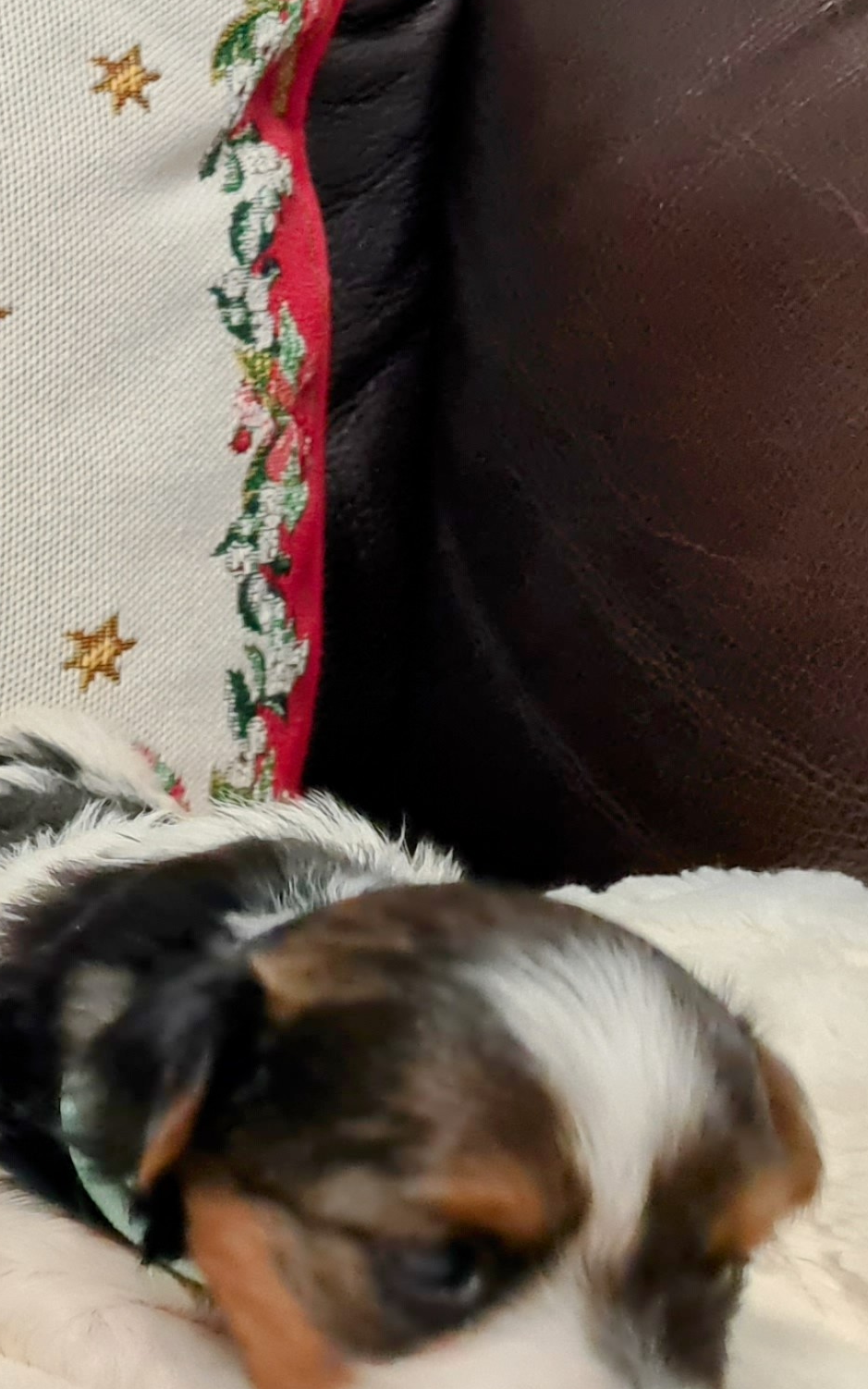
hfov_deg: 14.2
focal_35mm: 74
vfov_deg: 27.8
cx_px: -974
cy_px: 768
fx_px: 2800
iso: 640
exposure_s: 1/50
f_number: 1.8
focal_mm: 5.4
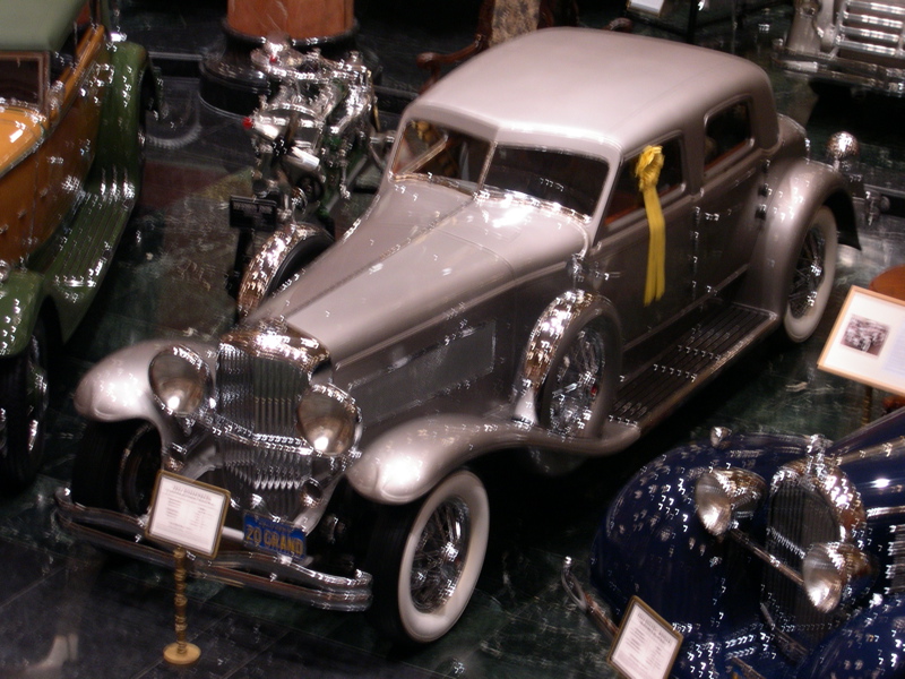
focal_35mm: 102
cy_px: 340
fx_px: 2667
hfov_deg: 19.3
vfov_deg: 14.5
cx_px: 452
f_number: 4.8
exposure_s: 1/4.6
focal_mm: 21.6
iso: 179
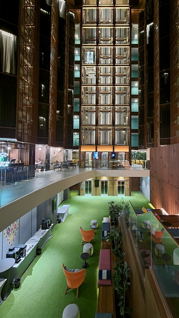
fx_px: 127
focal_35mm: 15
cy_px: 150
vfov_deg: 102.9
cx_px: 108
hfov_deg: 69.7
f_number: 2.2
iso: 320
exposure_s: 1/6
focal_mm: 2.2
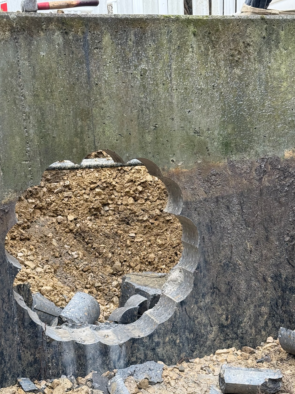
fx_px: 670
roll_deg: +4.8
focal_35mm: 59
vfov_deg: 32.6
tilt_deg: -9.7
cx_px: 135
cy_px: 241
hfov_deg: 24.8
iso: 100
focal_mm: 6.76
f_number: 1.78
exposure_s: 1/278
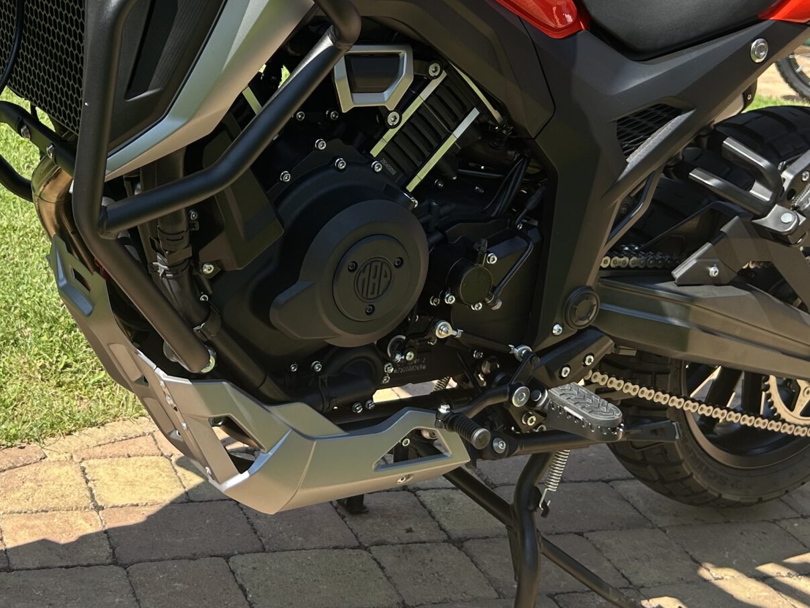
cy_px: 98
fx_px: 1287
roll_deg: -6.5
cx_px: 258
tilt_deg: -9.3
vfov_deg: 26.0
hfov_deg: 34.5
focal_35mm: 55
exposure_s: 1/1124
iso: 50
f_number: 1.5
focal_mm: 5.7
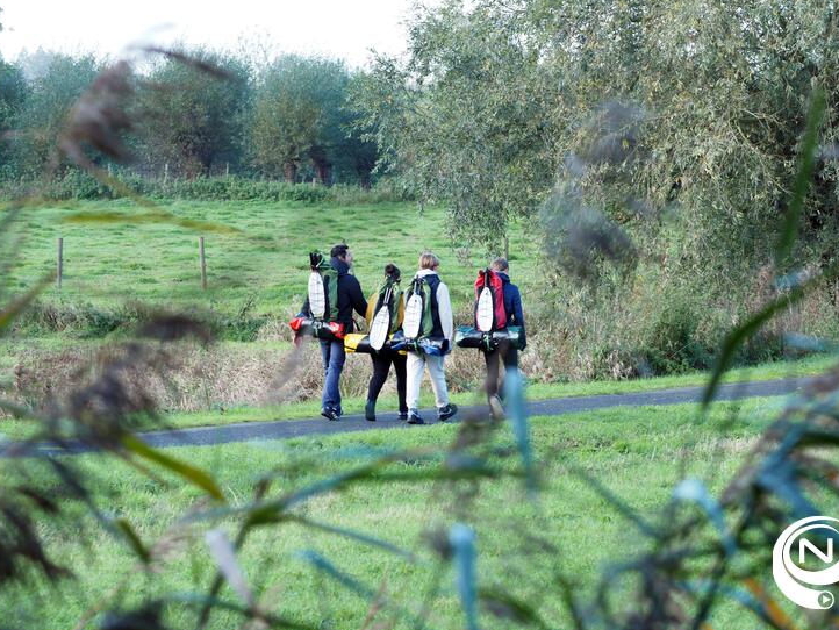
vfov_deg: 6.9
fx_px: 5189
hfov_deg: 9.2
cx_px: 436
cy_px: 296
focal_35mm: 214
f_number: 6.3
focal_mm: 100
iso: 200
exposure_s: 1/40
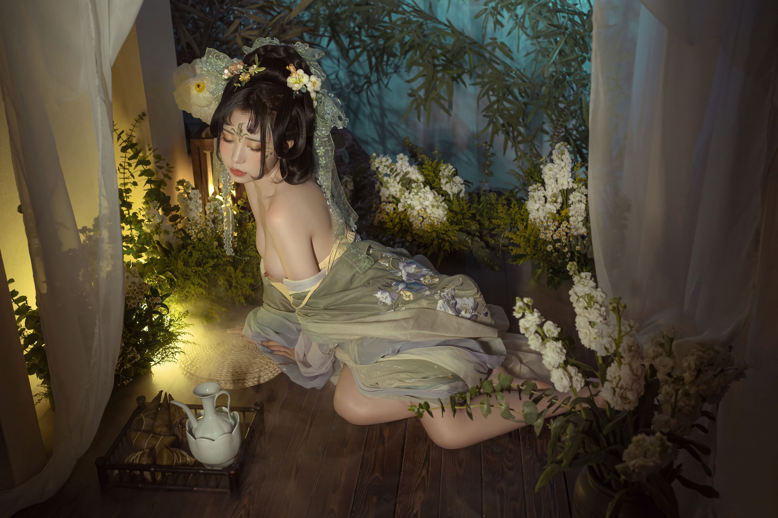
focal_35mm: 35
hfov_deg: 54.4
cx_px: 389
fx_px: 756
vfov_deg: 37.9
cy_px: 259
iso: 640
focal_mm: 35
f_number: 3.5
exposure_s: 1/40
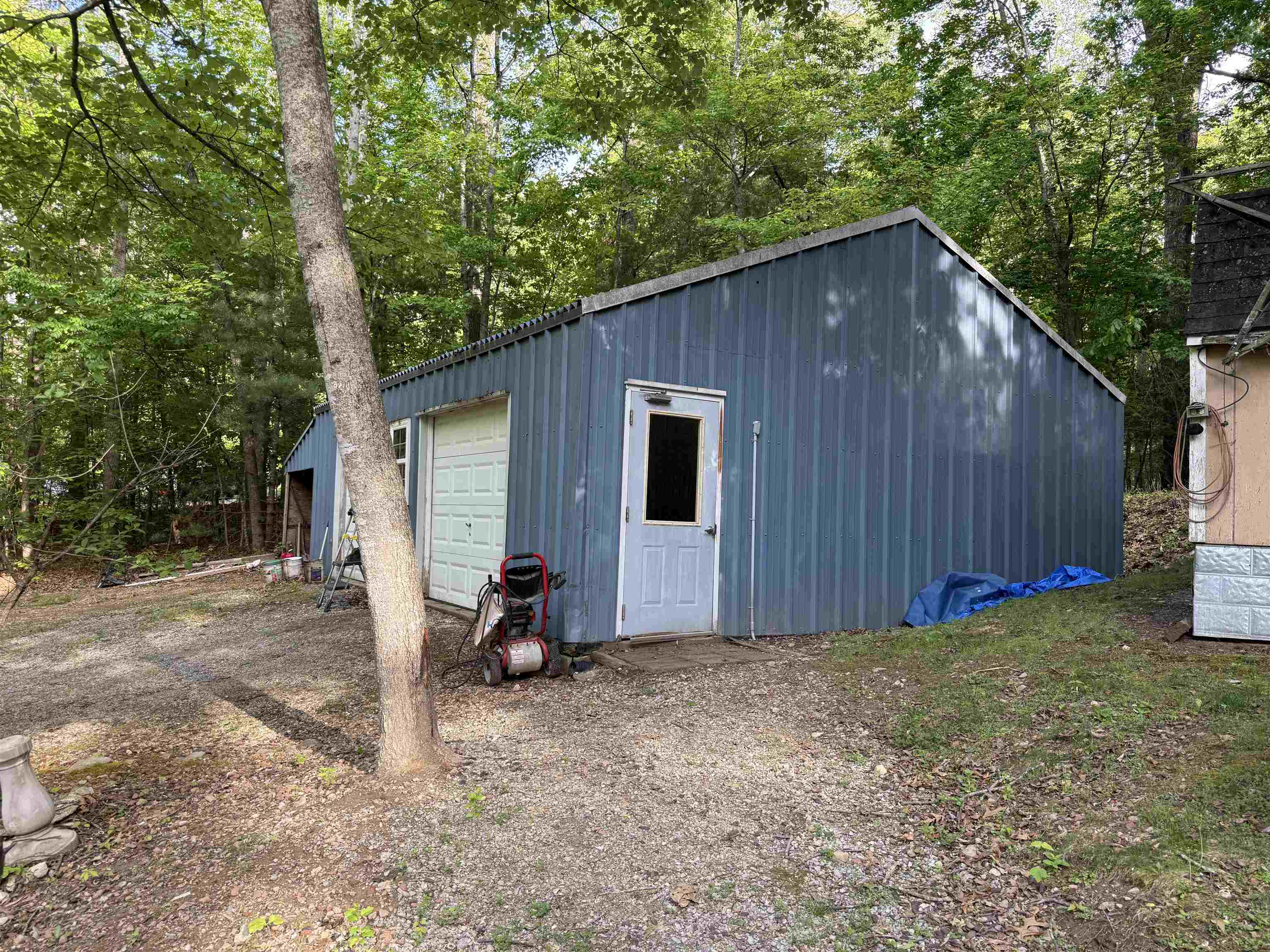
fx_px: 881
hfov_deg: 71.6
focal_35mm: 24
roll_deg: -3.2
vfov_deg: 56.8
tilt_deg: +3.9
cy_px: 476
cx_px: 635
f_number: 1.78
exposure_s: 1/146
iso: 50
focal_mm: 6.76
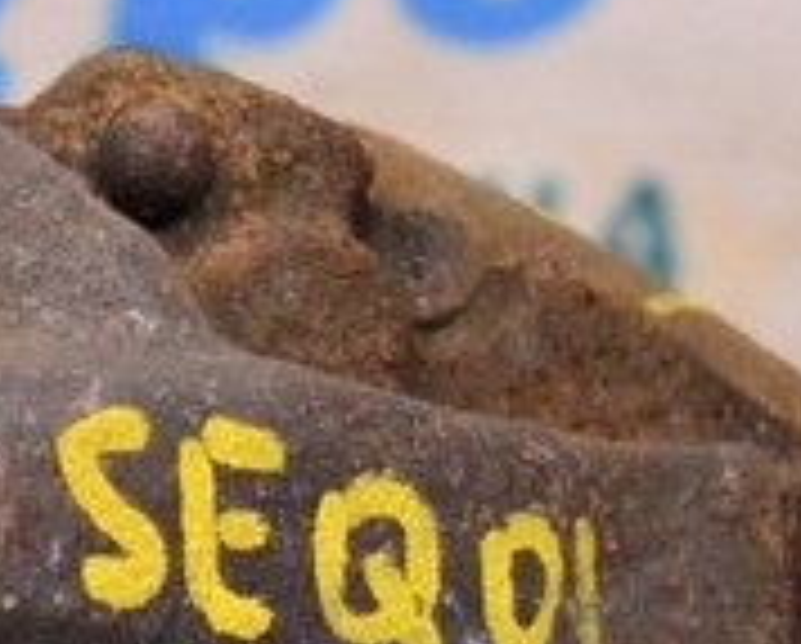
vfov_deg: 8.2
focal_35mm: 186
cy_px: 993
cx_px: -612
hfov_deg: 9.9
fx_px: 4409
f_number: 3.8
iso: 3200
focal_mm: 23
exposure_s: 1/320
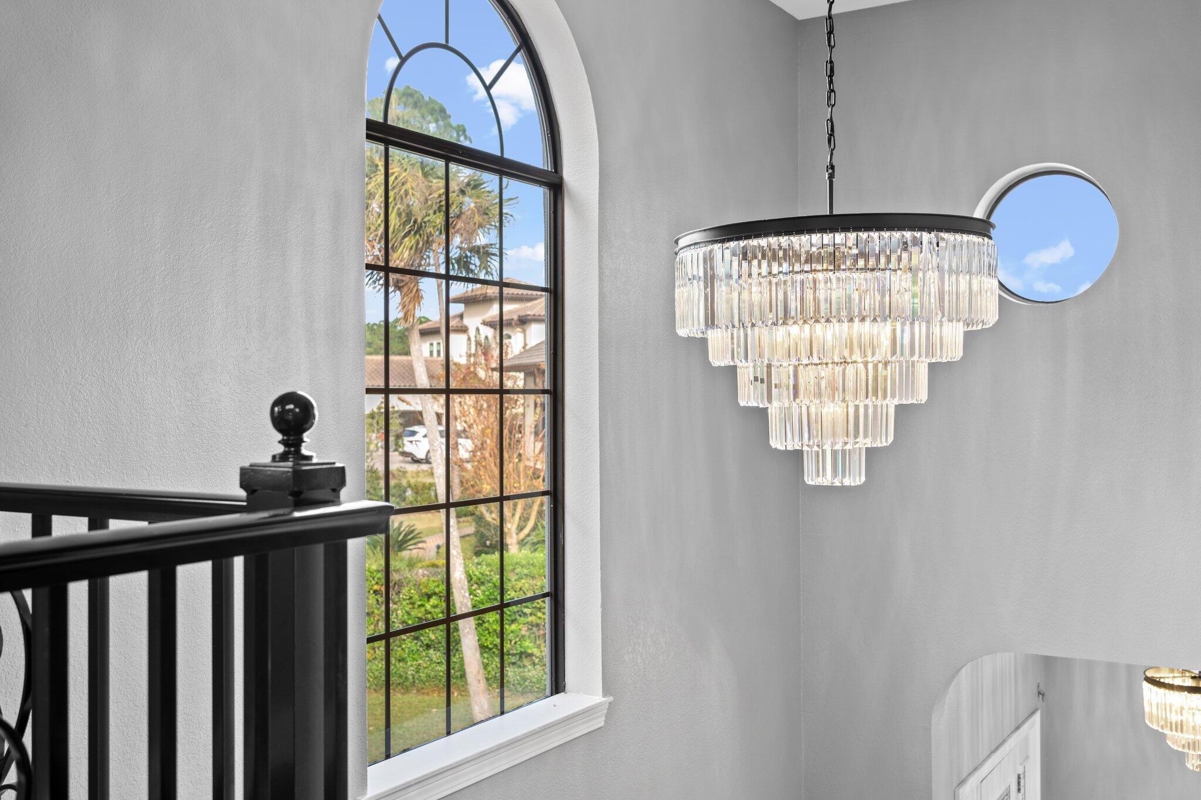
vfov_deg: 37.8
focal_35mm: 35
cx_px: 600
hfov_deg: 54.4
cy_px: 400
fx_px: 1167
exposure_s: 1/4
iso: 160
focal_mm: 35
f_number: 5.6
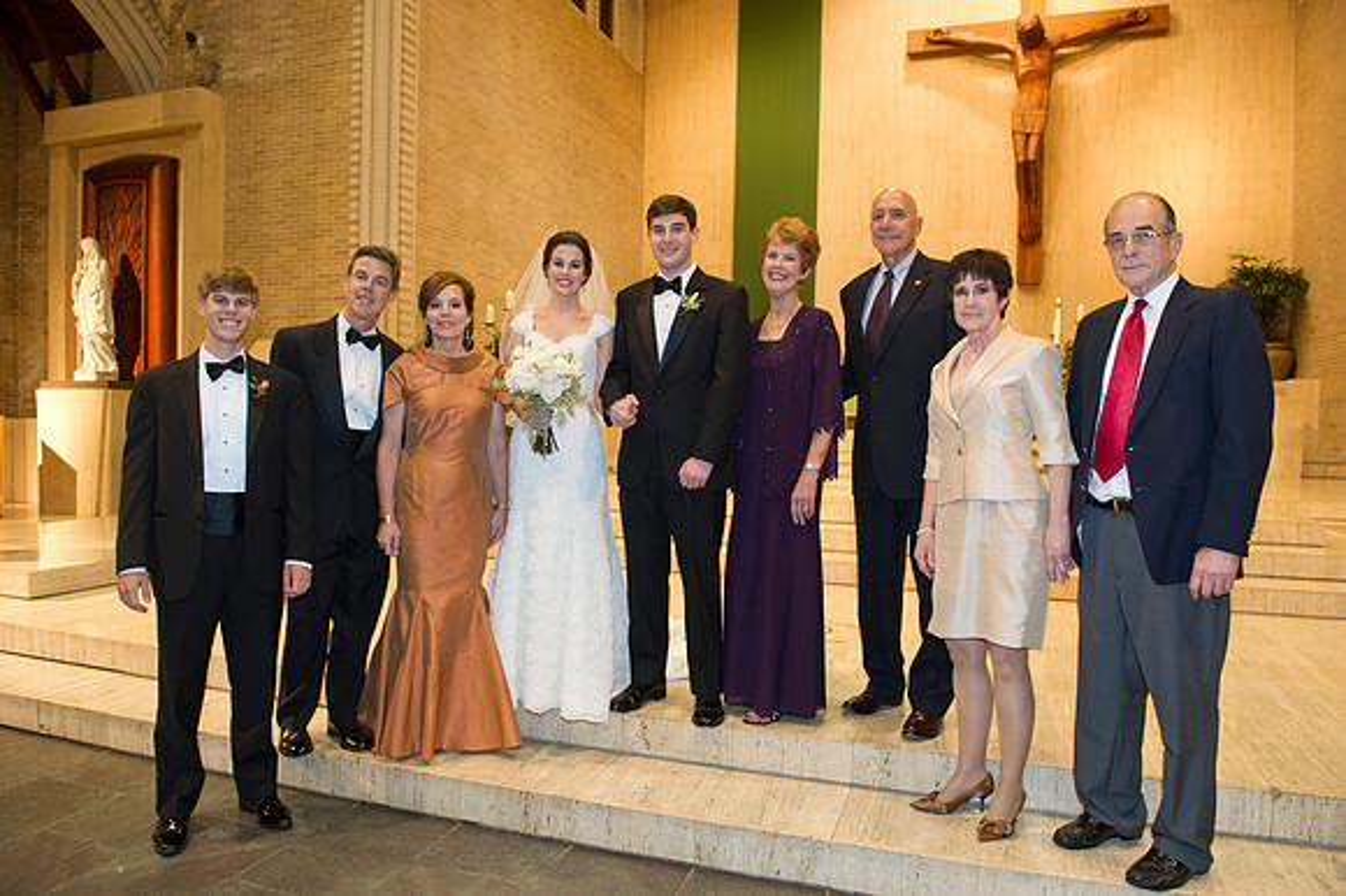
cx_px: 673
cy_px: 448
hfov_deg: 73.8
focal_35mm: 24
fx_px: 897
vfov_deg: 53.1
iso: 1600
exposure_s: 1/80
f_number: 5
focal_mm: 24
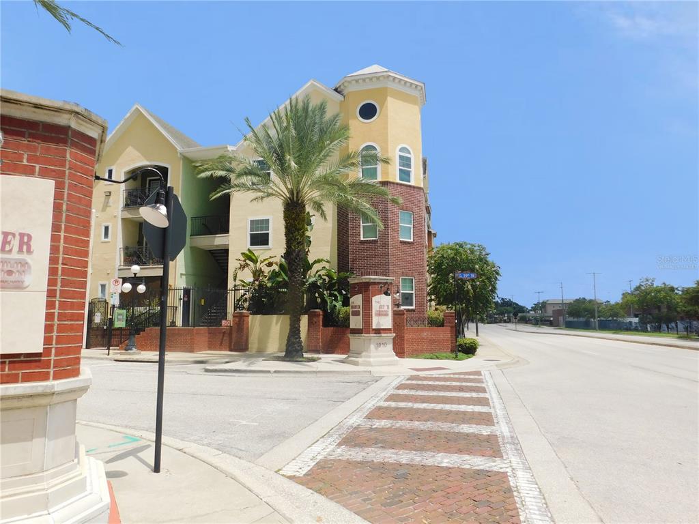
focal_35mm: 23
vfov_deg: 58.9
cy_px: 262
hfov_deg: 73.9
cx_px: 350
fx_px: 464
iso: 125
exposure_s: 1/500
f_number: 6
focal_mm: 4
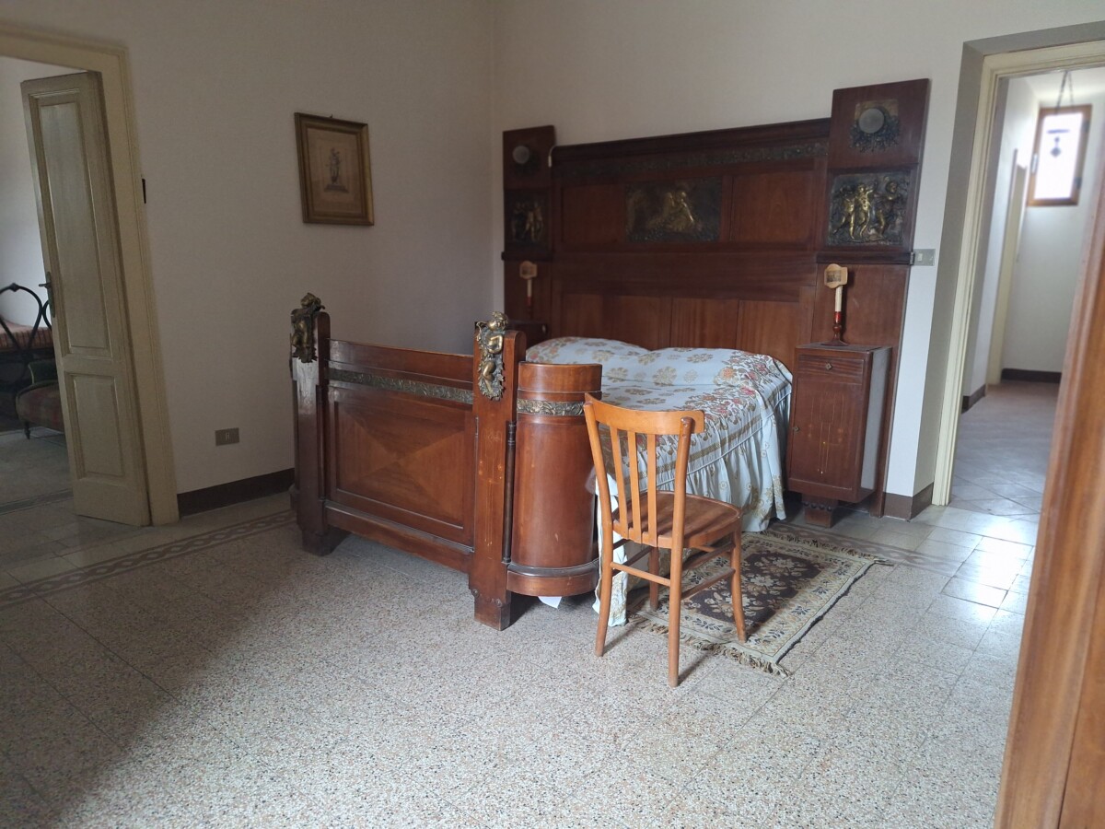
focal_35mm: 23
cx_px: 552
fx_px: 734
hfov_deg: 73.9
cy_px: 414
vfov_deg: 58.9
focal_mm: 5.54
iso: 200
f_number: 1.8
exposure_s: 1/40
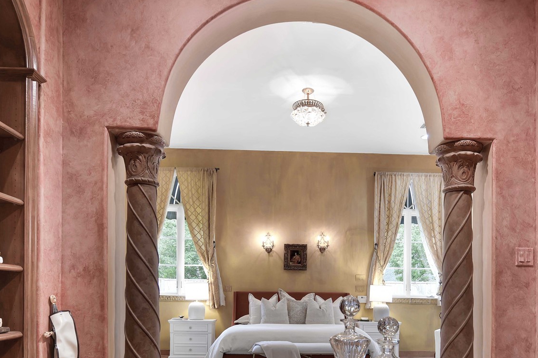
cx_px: 296
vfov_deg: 41.8
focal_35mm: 29
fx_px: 433
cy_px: 312
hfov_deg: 63.5
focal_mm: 15
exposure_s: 1/2
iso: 100
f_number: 8
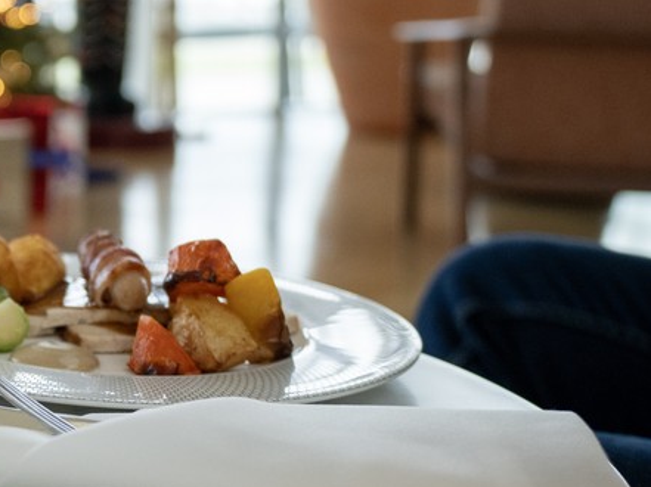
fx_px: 1522
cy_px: -10
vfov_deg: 17.7
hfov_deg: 22.1
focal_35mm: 81
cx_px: -159
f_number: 2.8
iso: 1250
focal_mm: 29
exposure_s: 1/160
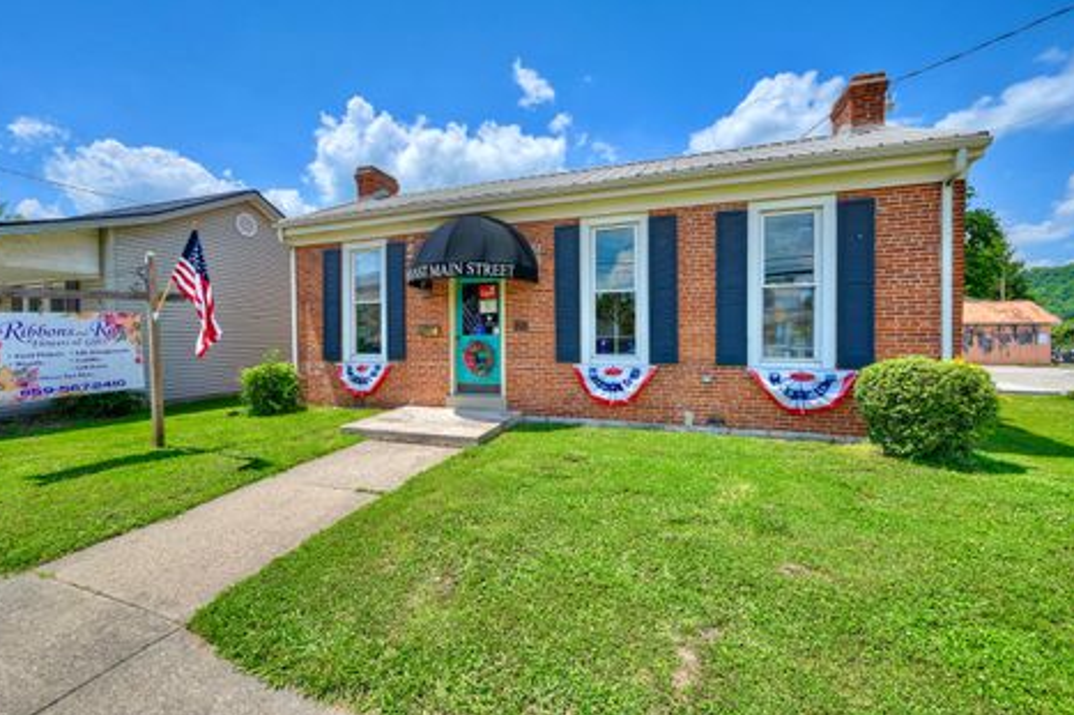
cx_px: 504
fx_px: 447
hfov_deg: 100.3
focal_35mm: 15
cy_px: 341
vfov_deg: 77.2
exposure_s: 1/50
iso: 100
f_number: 11
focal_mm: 14
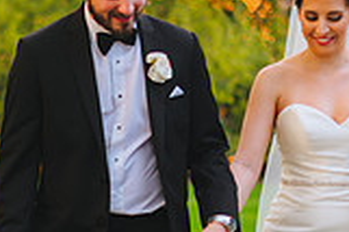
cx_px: -19
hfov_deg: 11.0
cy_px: 204
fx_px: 1792
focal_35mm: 185
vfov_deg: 7.4
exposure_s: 1/250
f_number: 2
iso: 400
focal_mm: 50
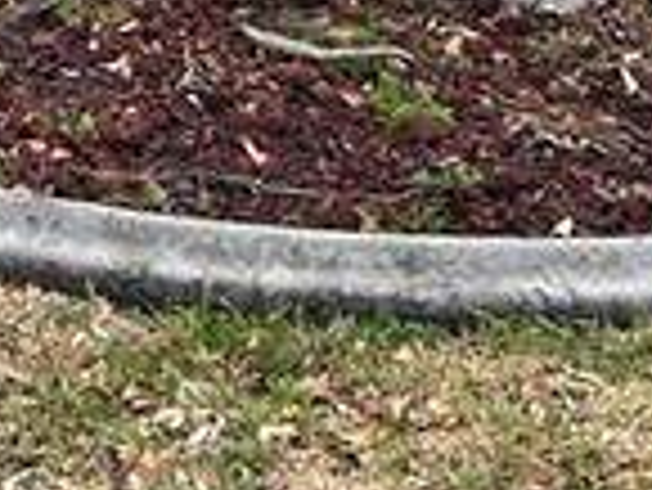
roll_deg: +0.8
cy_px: -751
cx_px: -504
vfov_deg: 7.5
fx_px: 3469
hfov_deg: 10.2
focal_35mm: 184
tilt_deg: -4.9
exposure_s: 1/2165
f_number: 1.5
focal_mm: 5.7
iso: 50
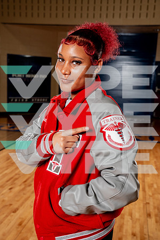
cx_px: 80
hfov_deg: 29.9
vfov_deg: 43.6
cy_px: 120
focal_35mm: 45
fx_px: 300
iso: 200
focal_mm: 45
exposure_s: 1/250
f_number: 5.6
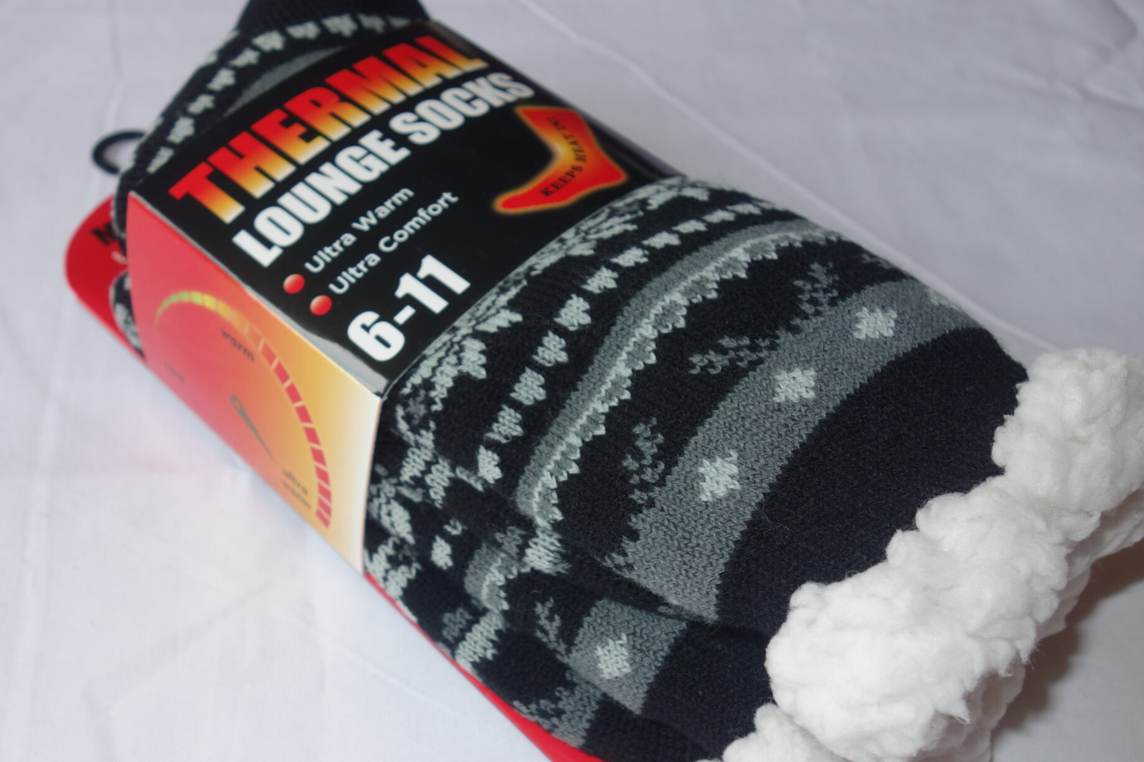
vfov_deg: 34.2
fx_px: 1239
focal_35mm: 39
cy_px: 431
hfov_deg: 49.2
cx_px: 453
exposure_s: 1/100
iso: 125
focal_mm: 10.4
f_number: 3.2
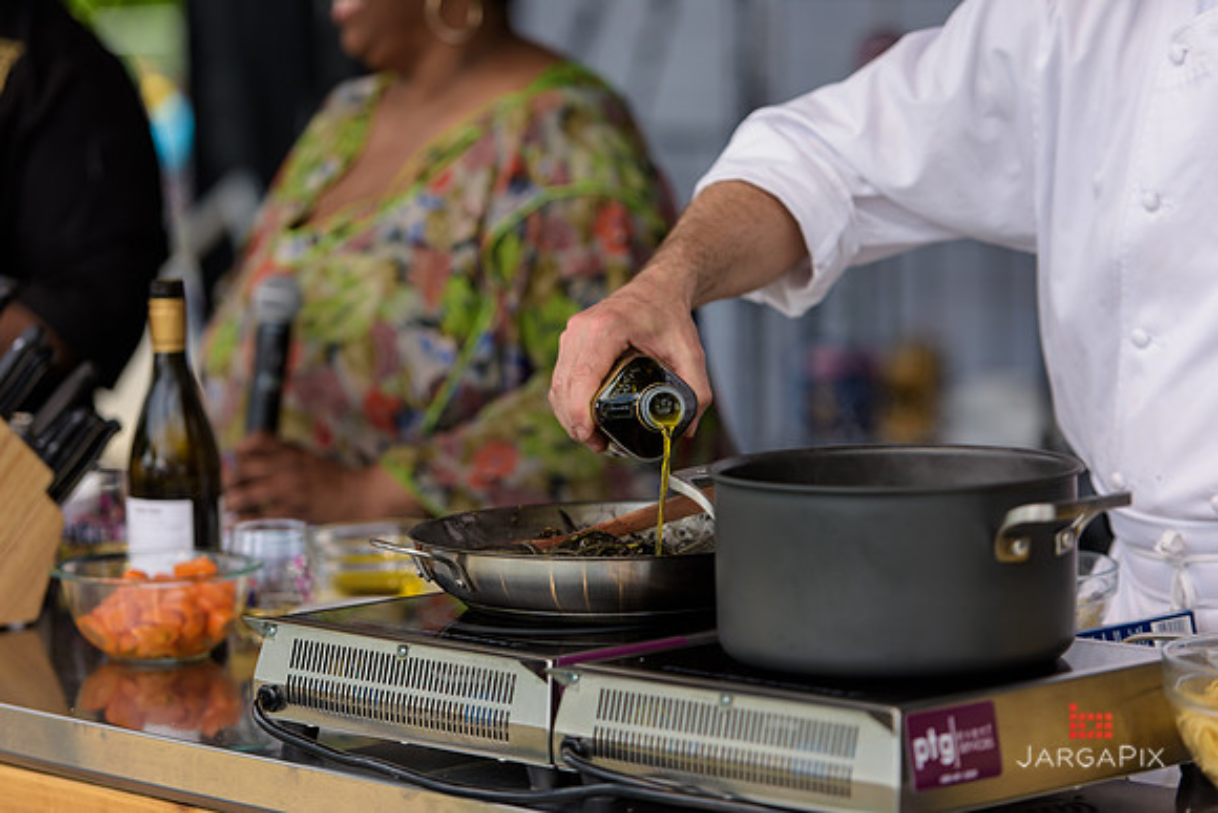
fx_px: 4568
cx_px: 609
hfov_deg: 15.2
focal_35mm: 135
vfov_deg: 10.2
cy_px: 406
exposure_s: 1/1600
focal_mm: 135
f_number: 3.2
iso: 250
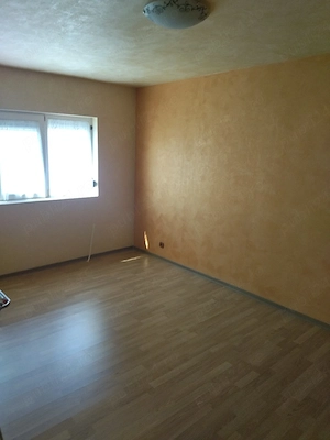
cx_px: 165
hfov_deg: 51.4
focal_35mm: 27
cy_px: 220
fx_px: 343
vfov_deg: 65.3
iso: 169
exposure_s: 1/100
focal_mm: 4.74
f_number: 1.79
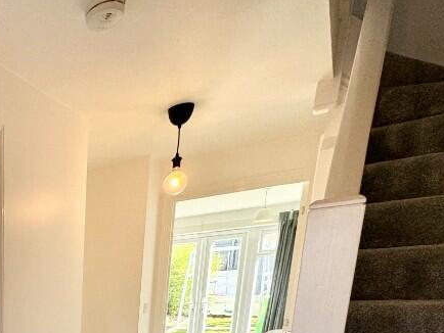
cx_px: -77
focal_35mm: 33
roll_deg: +2.3
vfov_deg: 35.1
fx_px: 424
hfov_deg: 40.6
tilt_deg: -11.5
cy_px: 388
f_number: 2.2
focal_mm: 2.22
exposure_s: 1/100
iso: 64
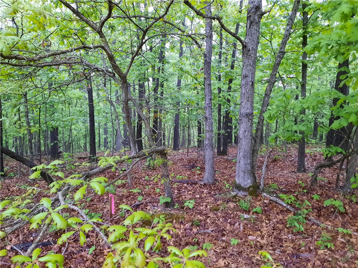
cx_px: 179
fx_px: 259
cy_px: 134
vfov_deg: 54.9
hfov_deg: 69.4
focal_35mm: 25
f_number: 2
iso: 640
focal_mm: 4.6
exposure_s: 1/24
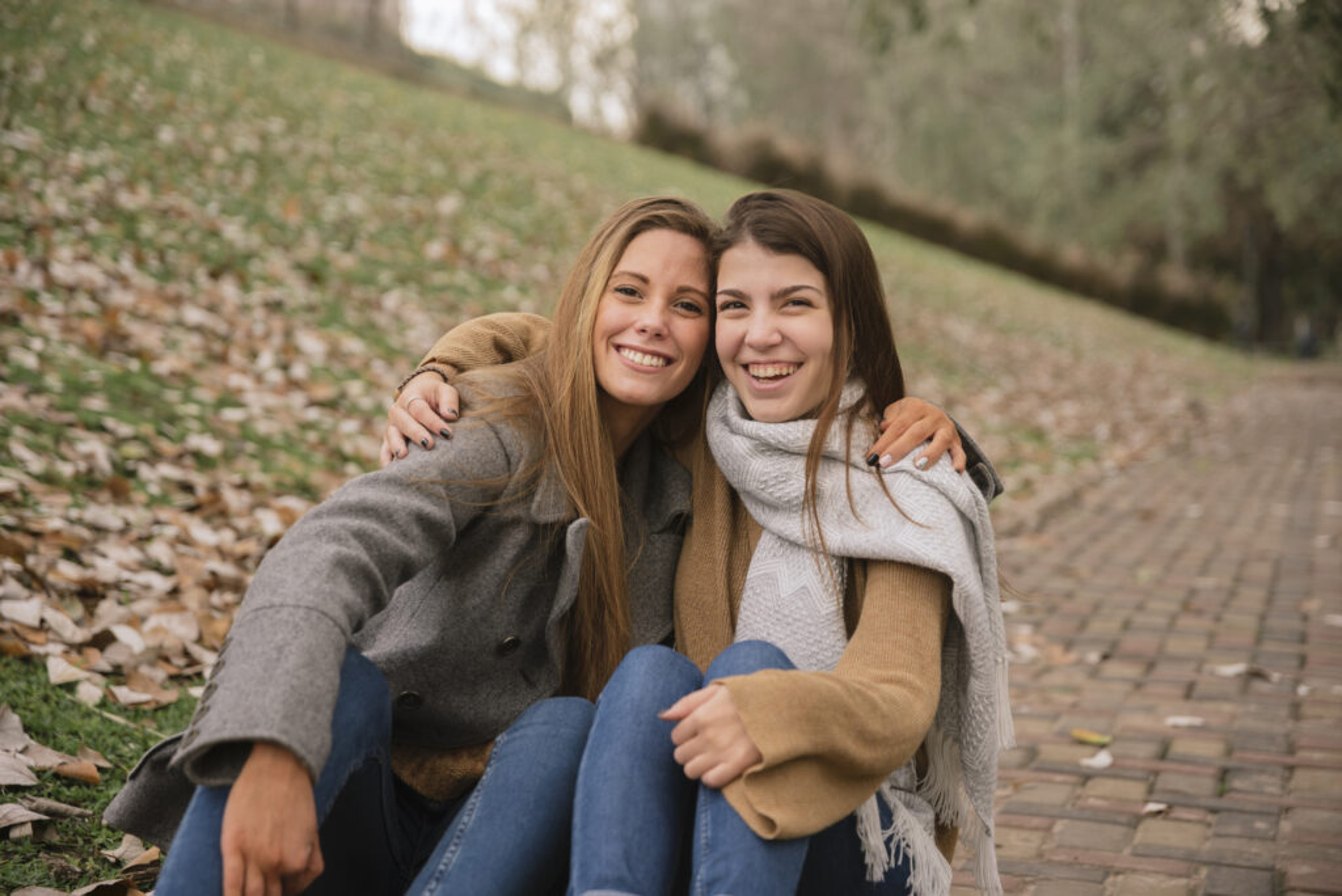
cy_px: 448
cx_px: 671
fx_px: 2611
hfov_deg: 28.8
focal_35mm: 70
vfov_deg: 19.5
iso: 160
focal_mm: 70
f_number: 3.2
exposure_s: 1/160
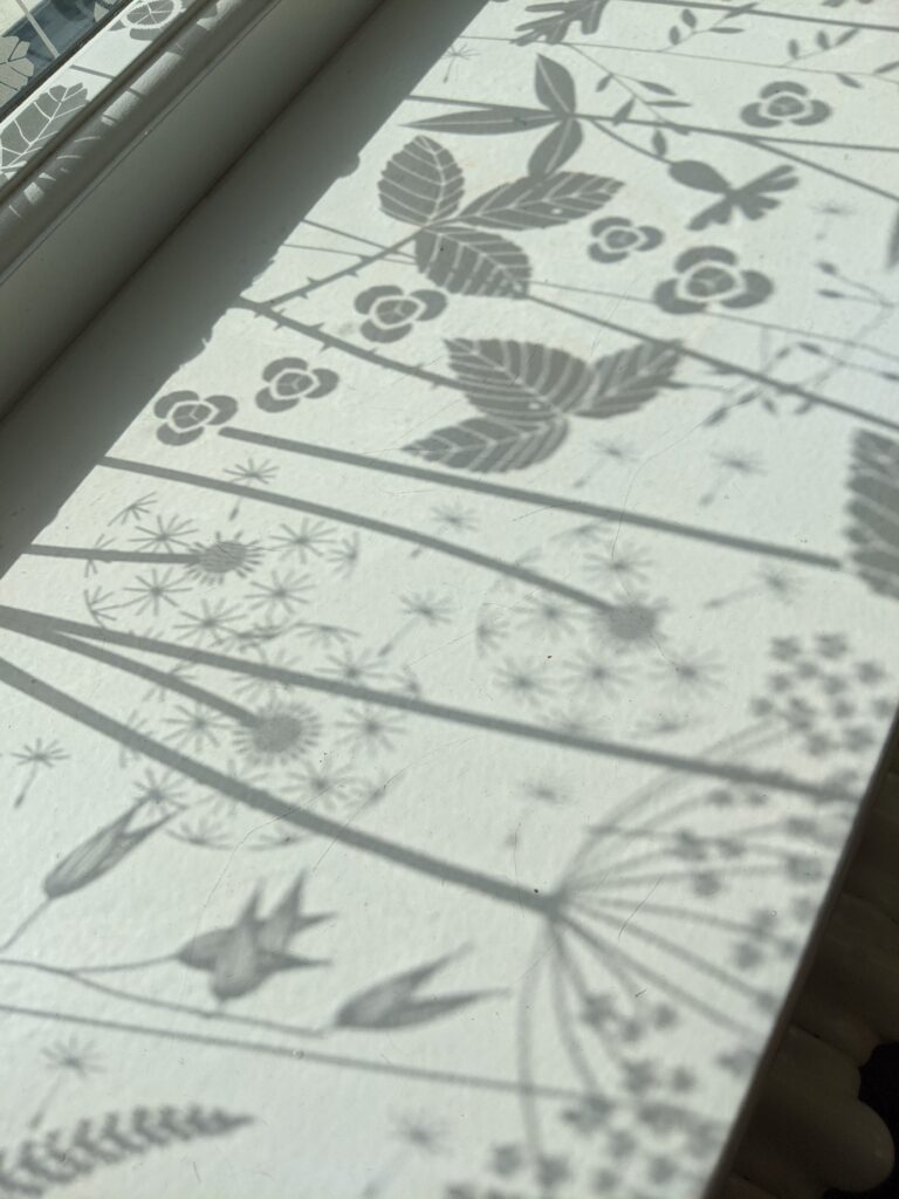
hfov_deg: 51.4
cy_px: 600
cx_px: 450
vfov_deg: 65.3
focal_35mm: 27
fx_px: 935
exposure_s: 1/5882
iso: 88
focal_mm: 4.44
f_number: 1.8
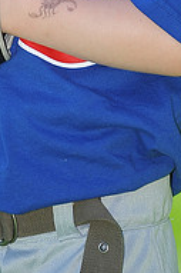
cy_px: -97
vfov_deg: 3.4
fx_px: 4578
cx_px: 57
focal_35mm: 606
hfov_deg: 2.3
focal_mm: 200
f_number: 4.5
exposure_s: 1/640
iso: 200
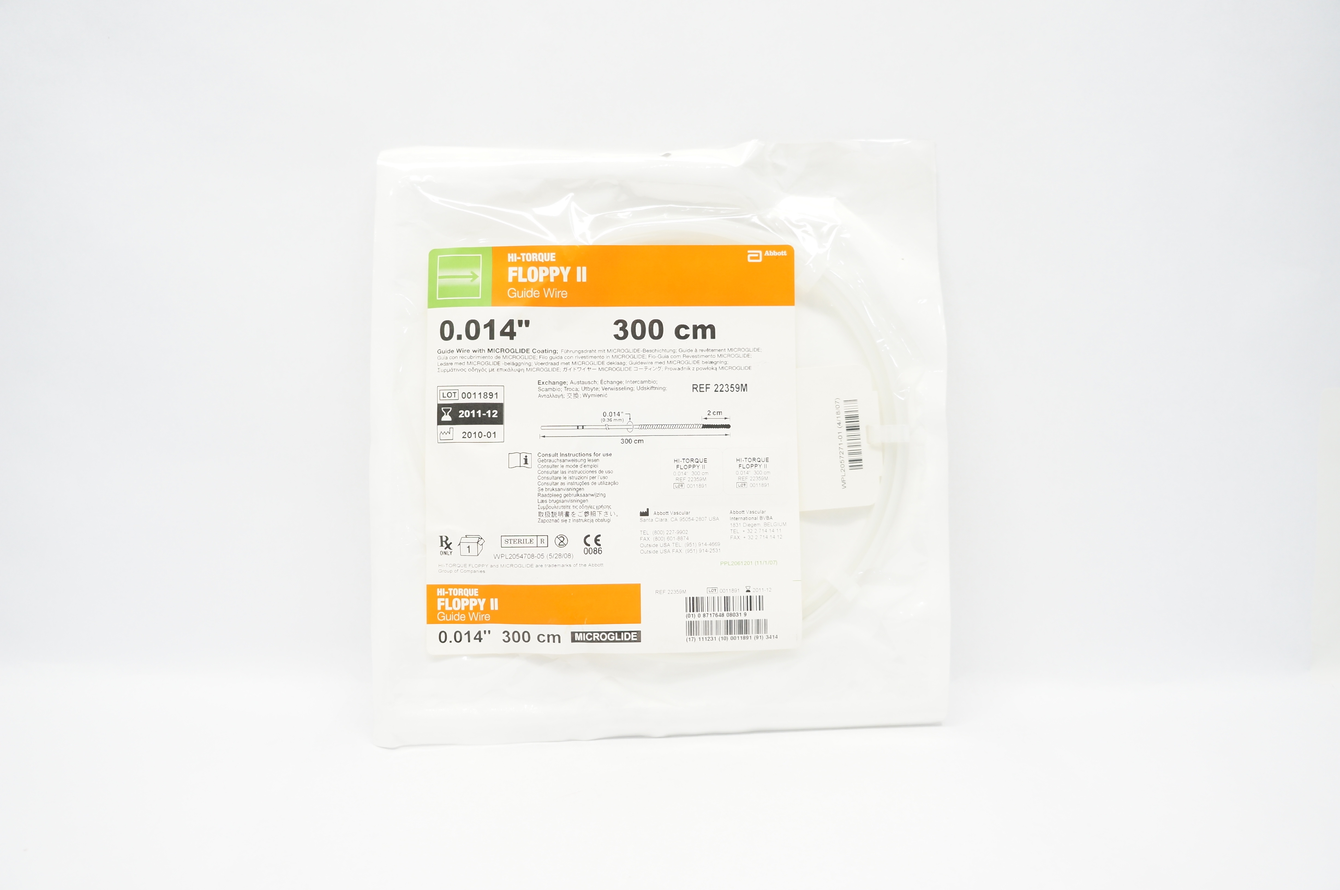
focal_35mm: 27
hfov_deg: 67.4
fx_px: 1004
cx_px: 670
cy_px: 445
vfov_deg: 47.8
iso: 400
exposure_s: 1/60
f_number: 4
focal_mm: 18
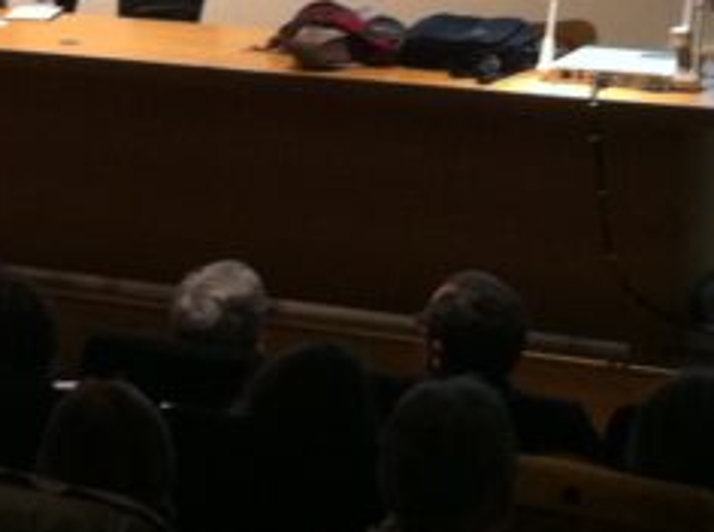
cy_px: 17
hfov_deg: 12.4
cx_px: -327
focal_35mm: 152
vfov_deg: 9.7
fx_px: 3129
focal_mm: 3.85
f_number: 2.8
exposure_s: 1/15
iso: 160
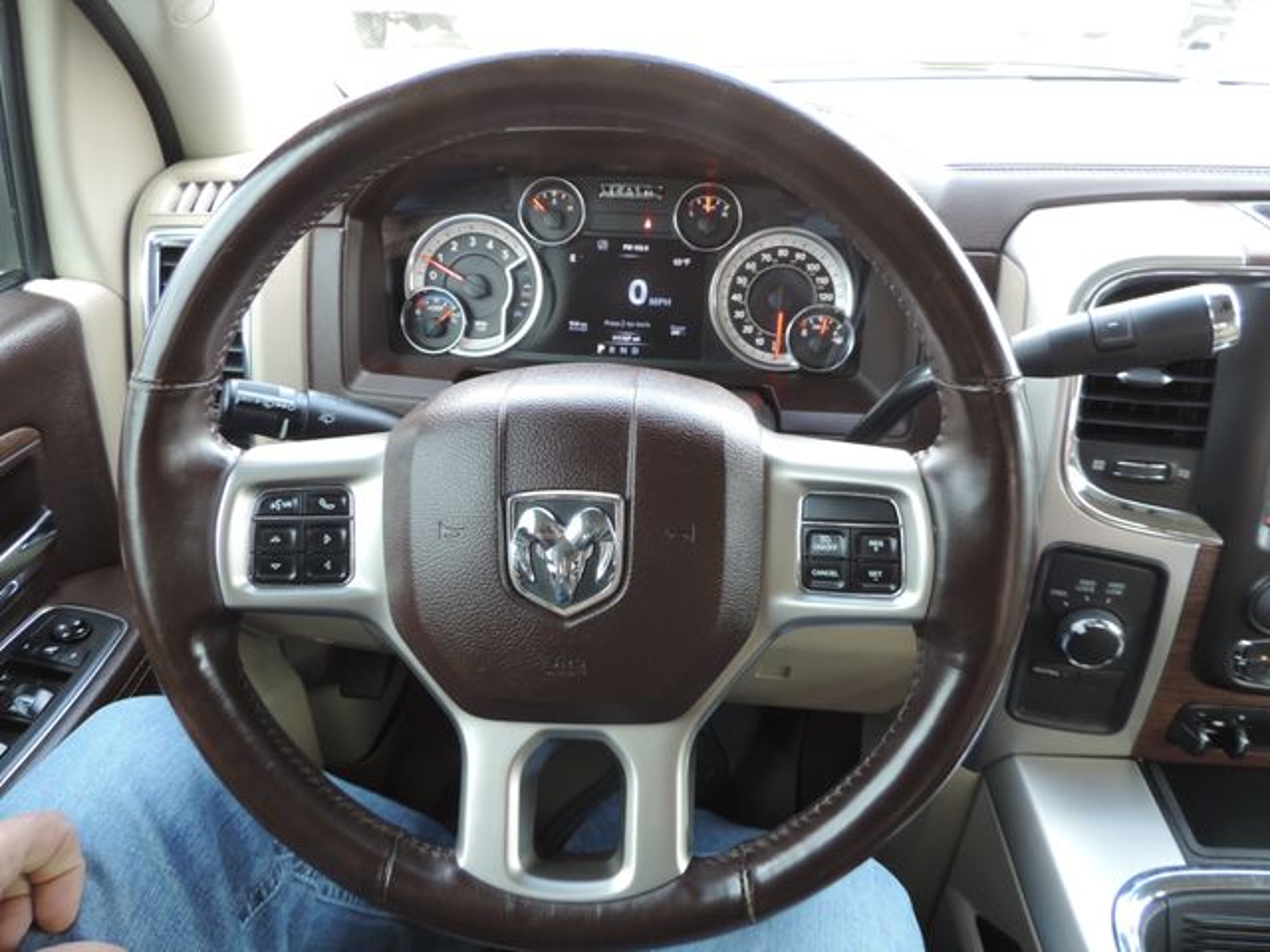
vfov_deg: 56.8
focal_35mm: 24
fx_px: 881
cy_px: 476
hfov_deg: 71.6
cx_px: 635
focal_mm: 4.3
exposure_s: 1/30
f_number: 3
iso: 180
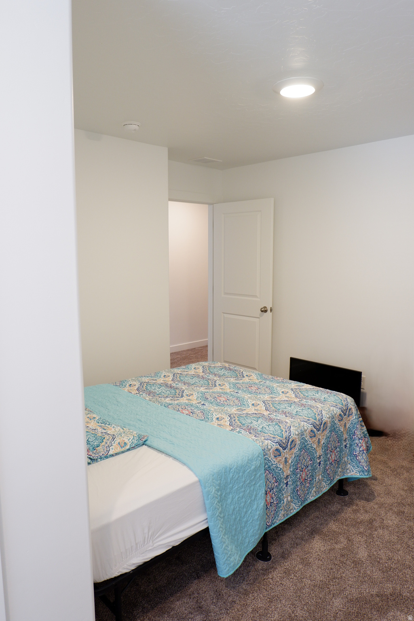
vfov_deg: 73.7
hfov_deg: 53.1
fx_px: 414
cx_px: 207
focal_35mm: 24
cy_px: 310
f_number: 4
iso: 640
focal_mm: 16
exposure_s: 1/34
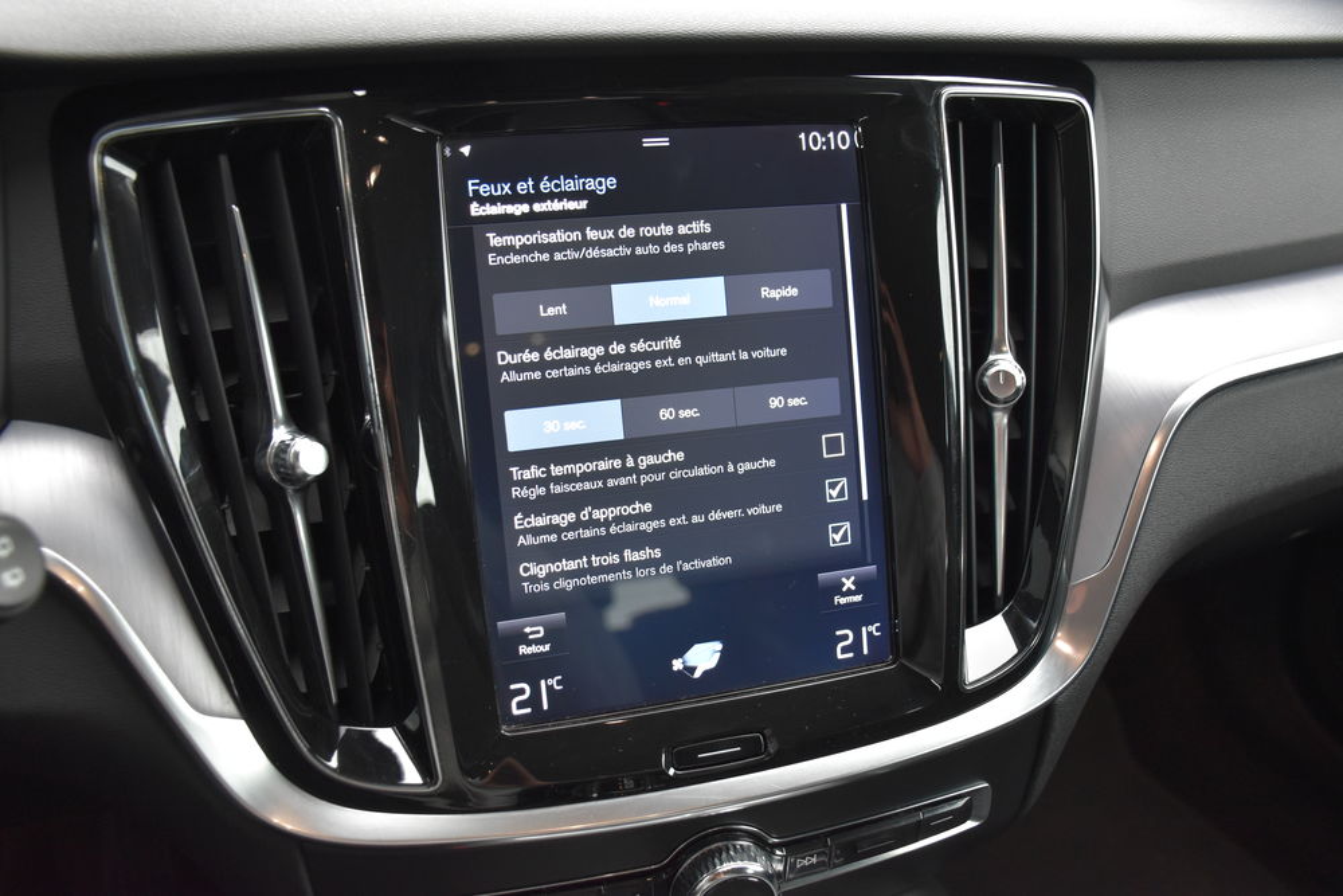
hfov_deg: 57.2
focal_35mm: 33
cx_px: 672
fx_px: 1231
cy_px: 448
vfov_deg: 40.0
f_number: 3.5
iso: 1100
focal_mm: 22
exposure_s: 1/60
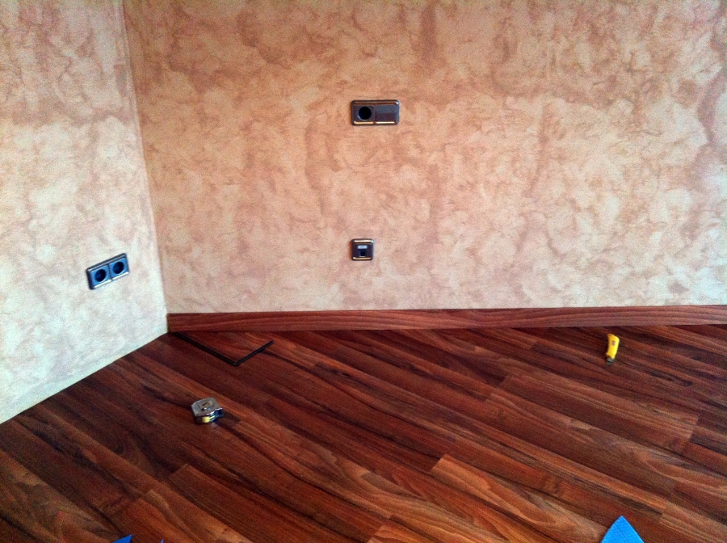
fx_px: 734
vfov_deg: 40.6
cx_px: 364
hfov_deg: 52.7
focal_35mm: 35
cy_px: 272
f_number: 2.8
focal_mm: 3.85
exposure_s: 1/15
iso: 320
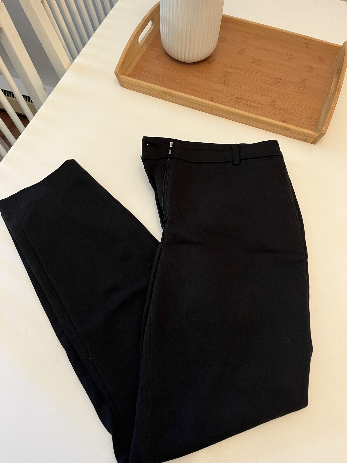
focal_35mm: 26
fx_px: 348
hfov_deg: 53.1
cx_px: 174
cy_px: 232
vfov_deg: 67.3
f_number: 1.6
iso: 200
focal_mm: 5.1
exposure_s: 1/60
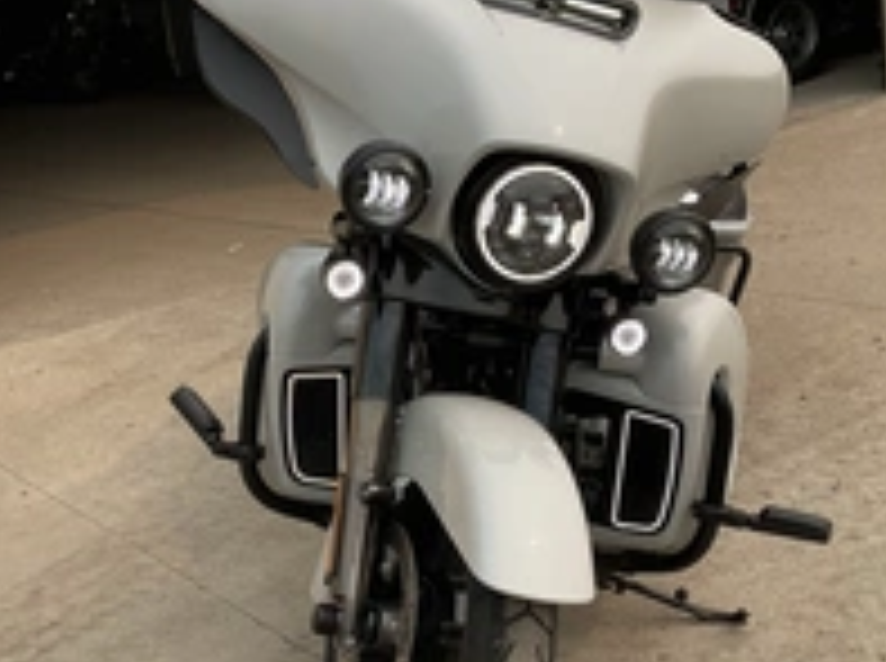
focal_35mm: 59
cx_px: 387
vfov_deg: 24.7
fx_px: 1507
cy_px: 405
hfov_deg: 32.7
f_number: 1.8
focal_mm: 3
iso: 25
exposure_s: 1/1144
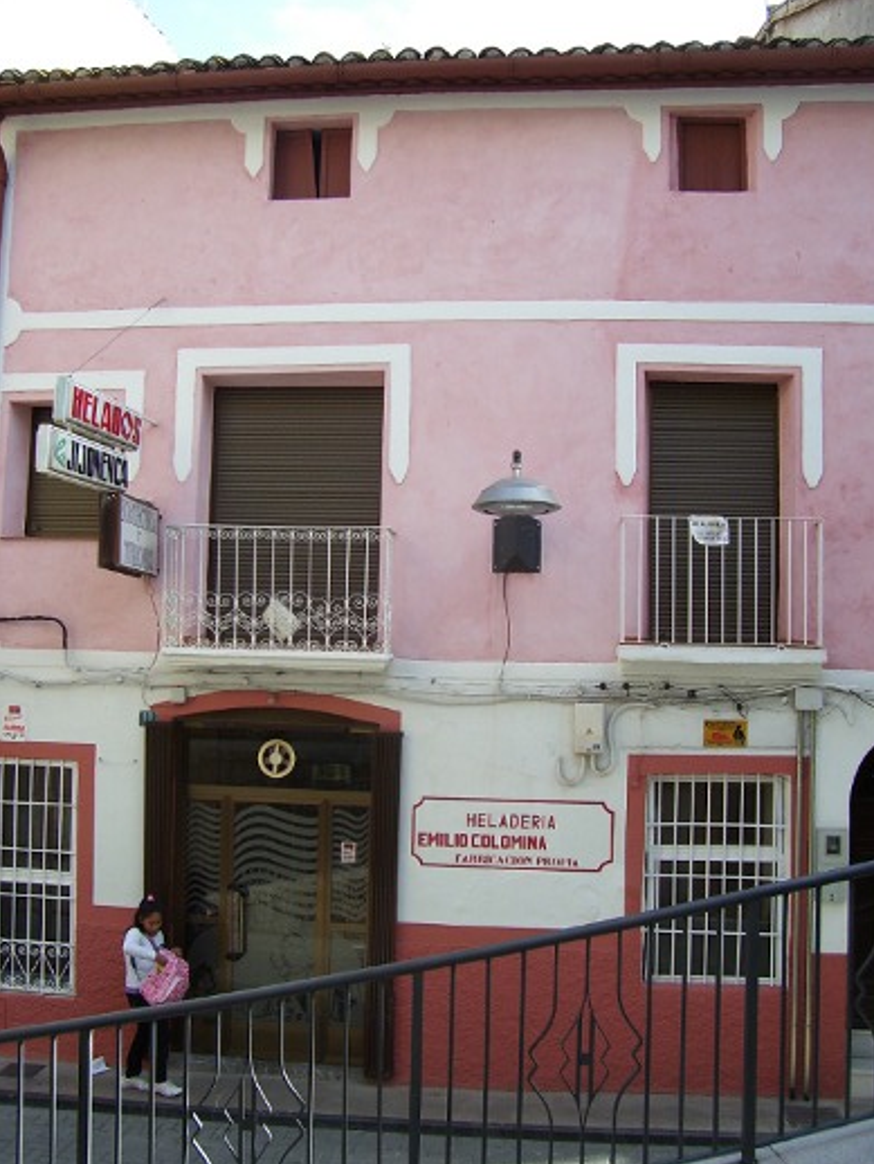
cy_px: 585
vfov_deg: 52.6
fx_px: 1177
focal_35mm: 35
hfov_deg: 40.7
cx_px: 447
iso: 80
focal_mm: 5.6
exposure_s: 1/350
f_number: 2.7
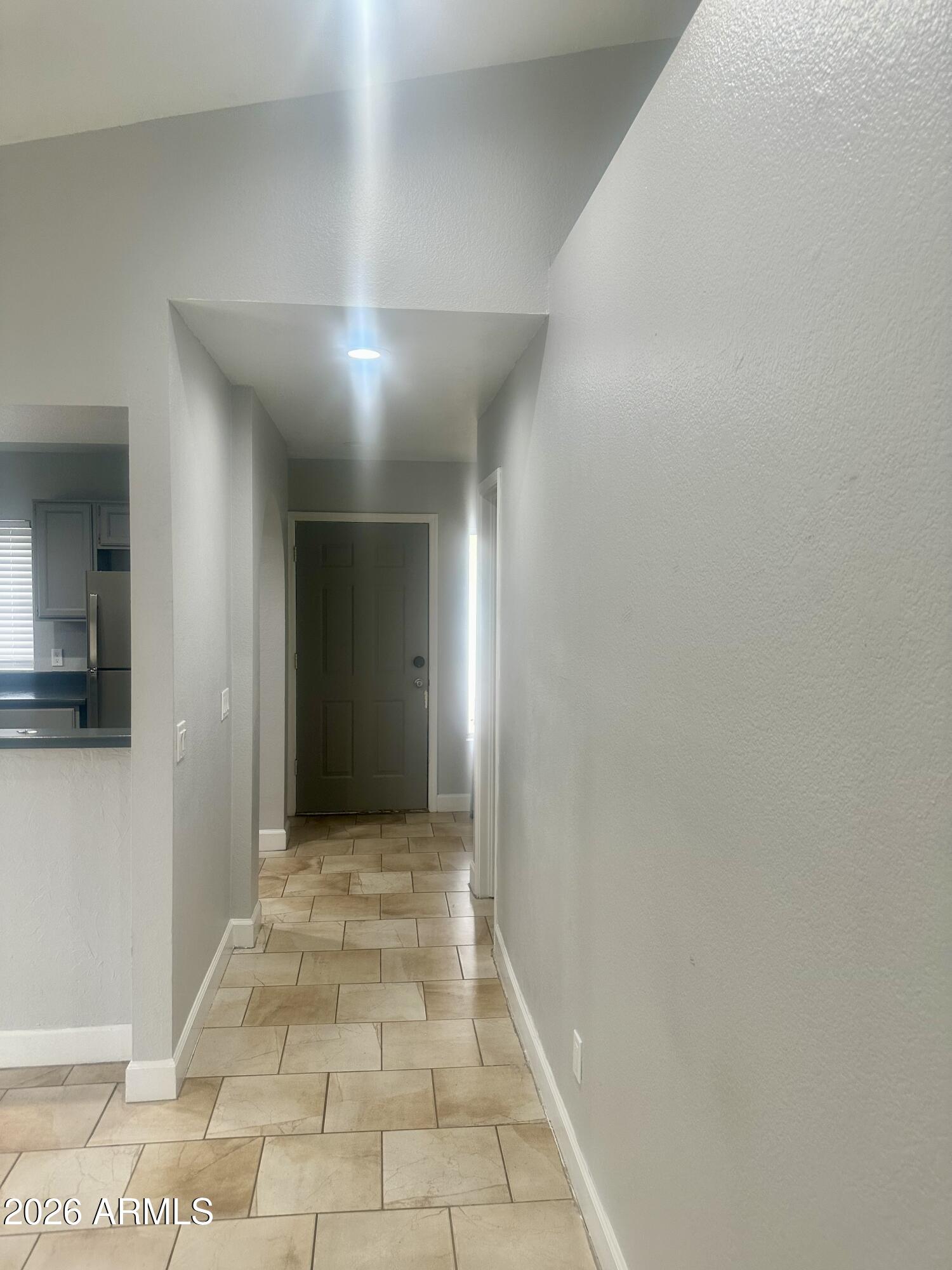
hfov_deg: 56.8
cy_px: 635
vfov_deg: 71.6
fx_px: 880
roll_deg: -0.8
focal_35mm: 24
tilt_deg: -2.4
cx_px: 476
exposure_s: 1/120
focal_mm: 6.86
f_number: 1.78
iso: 160
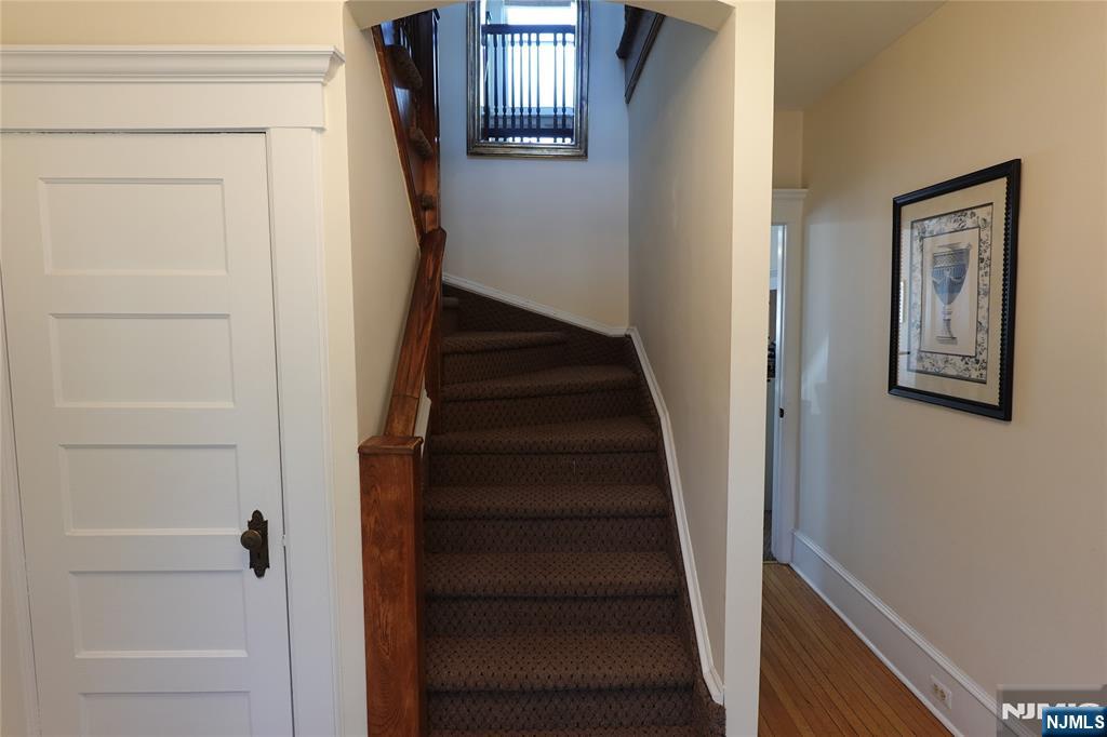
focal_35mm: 20
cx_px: 554
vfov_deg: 61.9
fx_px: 615
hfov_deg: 84.0
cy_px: 368
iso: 250
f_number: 2.8
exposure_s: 1/80
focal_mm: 7.6
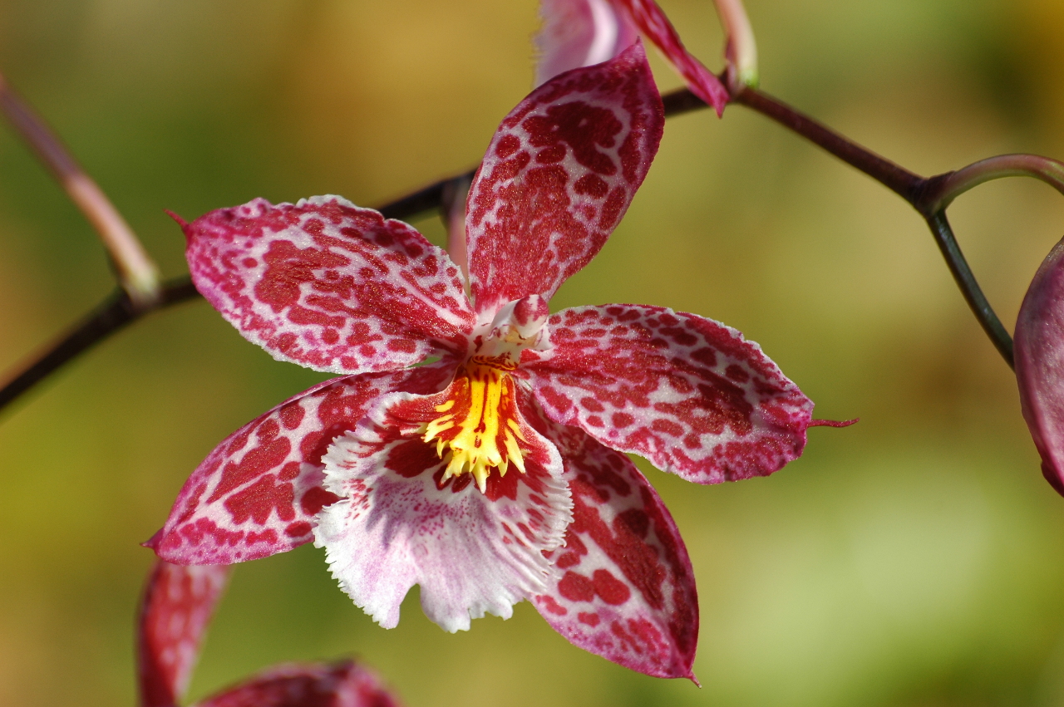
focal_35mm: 292
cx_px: 532
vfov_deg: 4.7
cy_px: 354
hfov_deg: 7.0
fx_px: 8637
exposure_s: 1/320
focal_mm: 195
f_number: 8
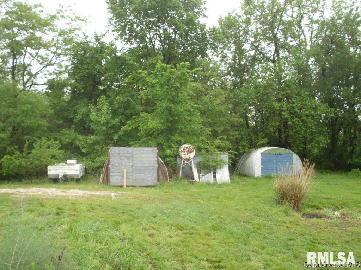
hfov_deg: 49.0
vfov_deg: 37.7
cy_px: 135
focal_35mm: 38
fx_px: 396
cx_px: 180
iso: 50
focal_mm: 6.3
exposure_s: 1/82
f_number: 2.9
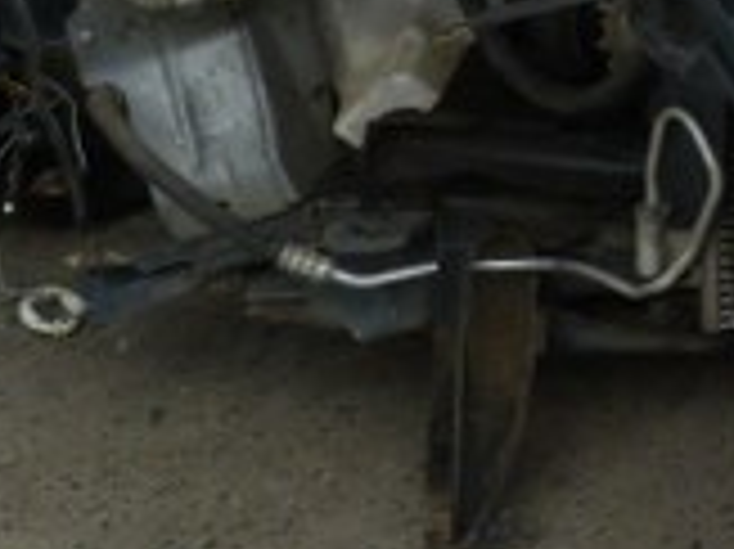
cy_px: -414
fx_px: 2606
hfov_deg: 14.3
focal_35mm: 123
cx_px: 1297
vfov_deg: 11.3
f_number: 4
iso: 80
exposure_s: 1/100
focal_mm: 4.5
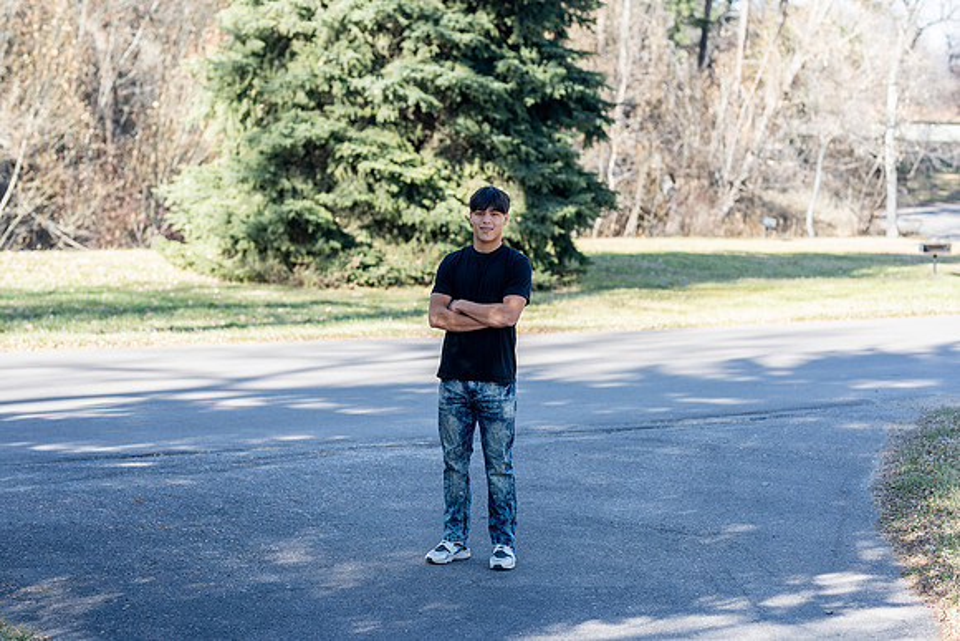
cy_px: 320
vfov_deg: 16.1
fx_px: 2267
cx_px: 480
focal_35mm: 85
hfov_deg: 23.9
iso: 31
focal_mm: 85
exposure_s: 1/200
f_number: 3.2
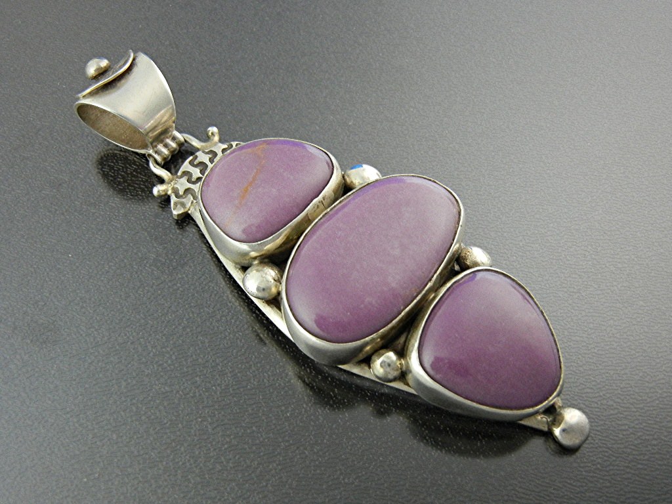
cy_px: 252
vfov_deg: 32.2
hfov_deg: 42.1
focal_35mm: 45
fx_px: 874
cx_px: 336
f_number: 3.8
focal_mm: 8.1
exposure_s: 1/20.6
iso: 400
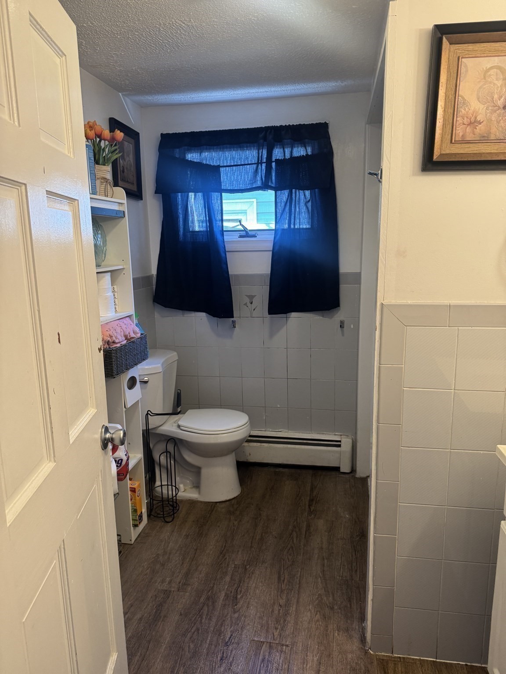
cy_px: 337
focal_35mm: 24
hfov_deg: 56.8
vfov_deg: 71.6
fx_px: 468
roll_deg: +0.8
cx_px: 253
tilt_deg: -10.9
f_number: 1.78
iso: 200
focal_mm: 6.76
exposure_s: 1/60
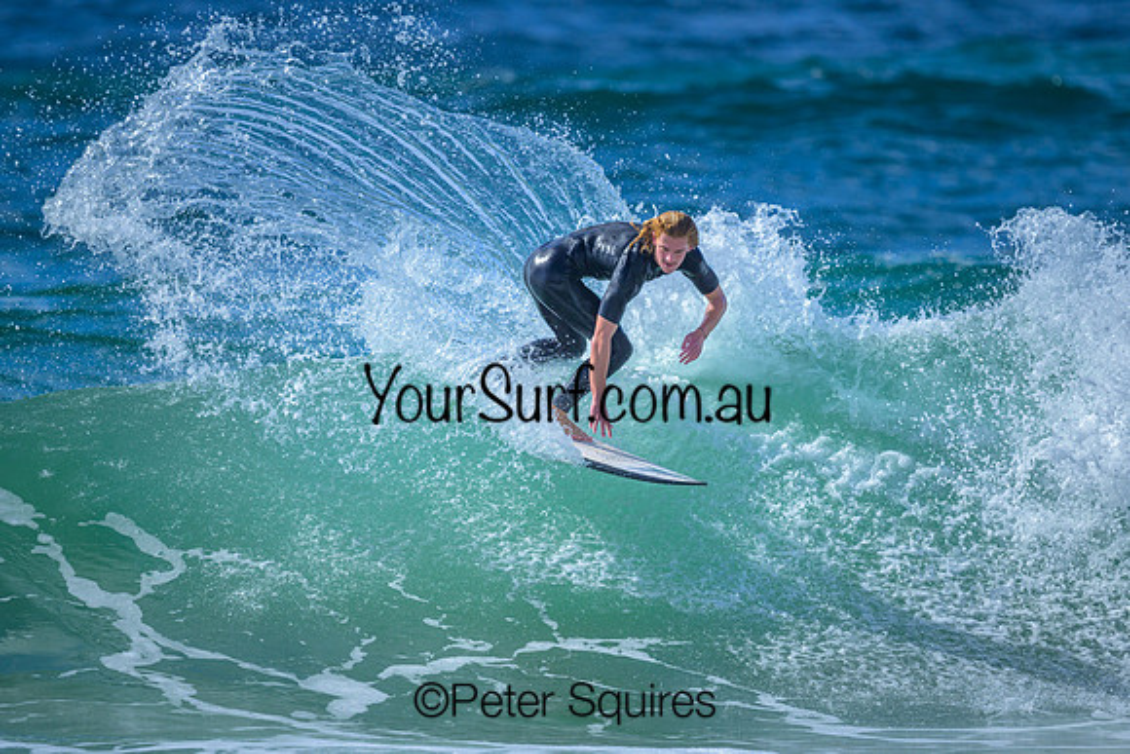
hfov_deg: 2.3
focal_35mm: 879
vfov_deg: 1.6
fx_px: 27589
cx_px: 621
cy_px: 414
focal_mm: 800
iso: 280
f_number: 6.3
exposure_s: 1/2000
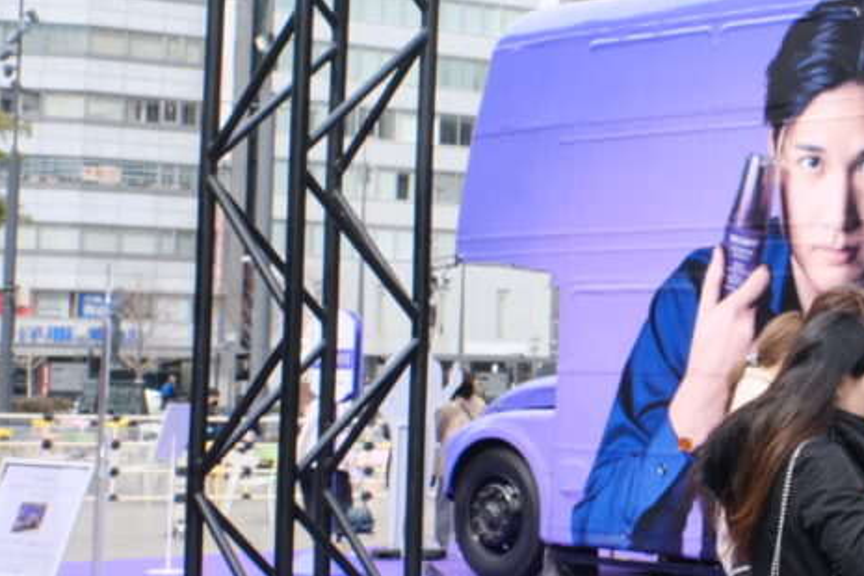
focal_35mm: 77
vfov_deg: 17.7
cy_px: 259
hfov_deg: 24.9
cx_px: 886
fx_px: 1848
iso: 320
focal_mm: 23
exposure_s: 1/70
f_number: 10
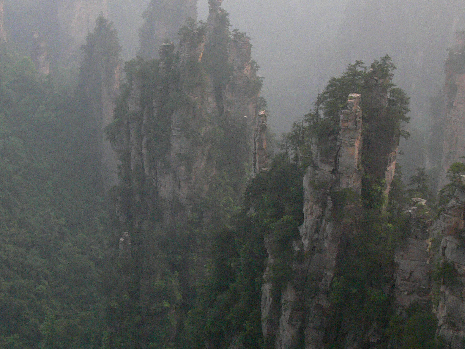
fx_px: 981
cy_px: 129
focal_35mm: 73
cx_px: 158
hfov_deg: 26.5
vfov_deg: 20.1
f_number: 5.6
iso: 200
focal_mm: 7.4
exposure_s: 1/50
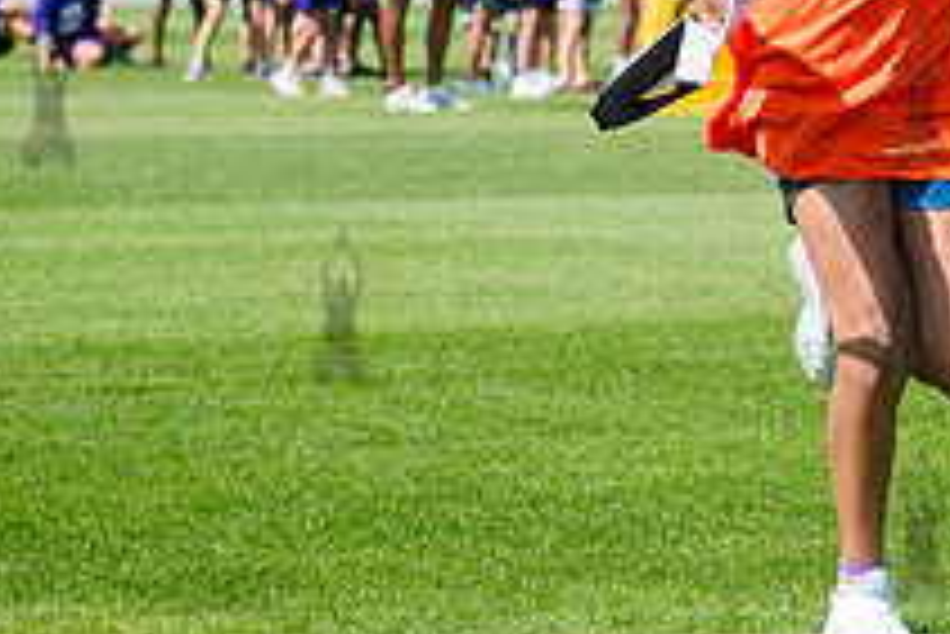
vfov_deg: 5.1
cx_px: 815
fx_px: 7077
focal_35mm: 268
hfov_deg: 7.7
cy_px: 81
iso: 400
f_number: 5
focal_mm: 86
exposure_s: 1/1600
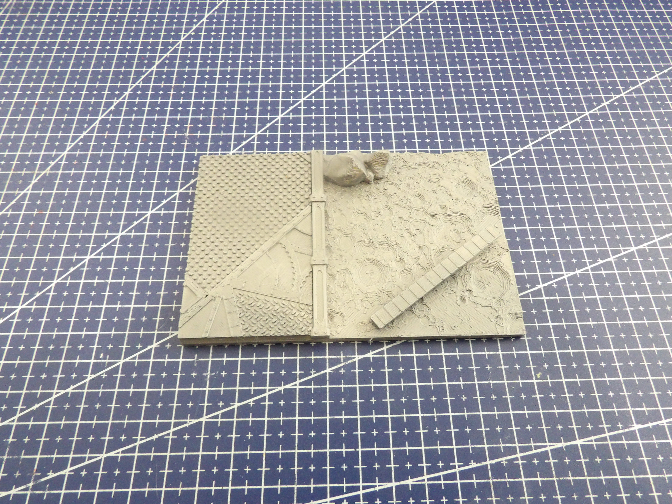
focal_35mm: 25
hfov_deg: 69.4
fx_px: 485
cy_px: 251
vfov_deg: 54.9
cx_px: 348
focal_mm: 4.3
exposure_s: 1/63
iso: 726
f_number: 3.2
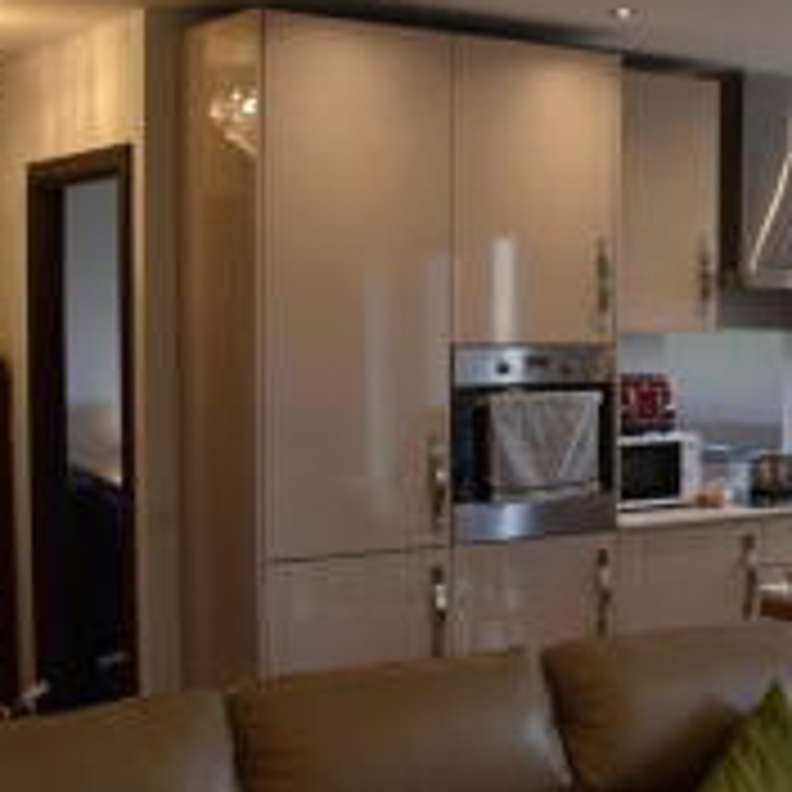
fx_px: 1605
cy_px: 398
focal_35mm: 62
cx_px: 860
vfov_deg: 27.7
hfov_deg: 25.8
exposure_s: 1/80
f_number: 4.5
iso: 400
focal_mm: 18
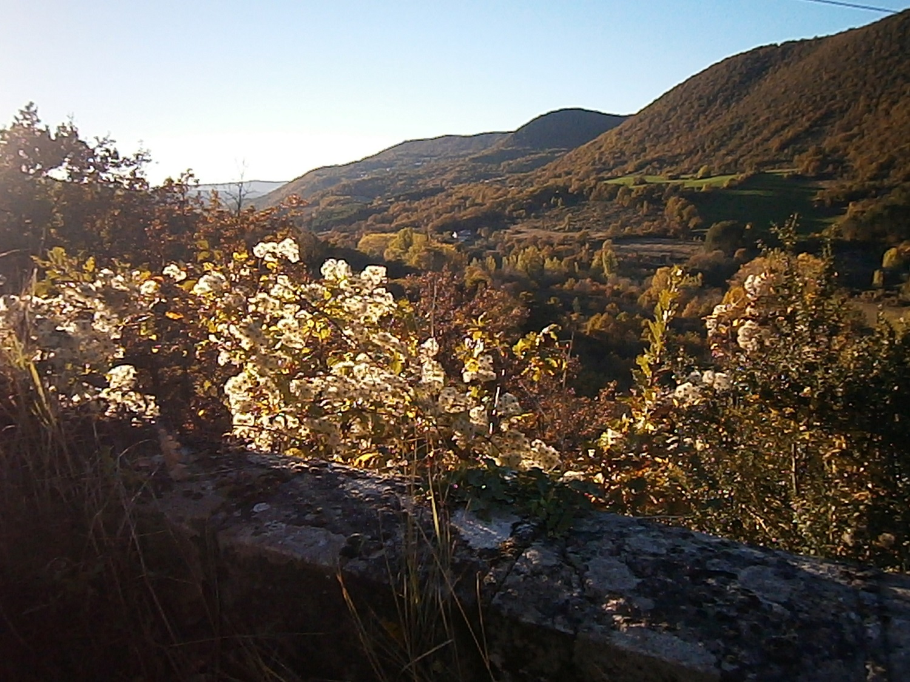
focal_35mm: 26
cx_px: 455
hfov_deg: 67.3
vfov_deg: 53.1
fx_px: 683
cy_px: 341
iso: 320
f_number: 8
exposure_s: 1/250
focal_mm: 4.7
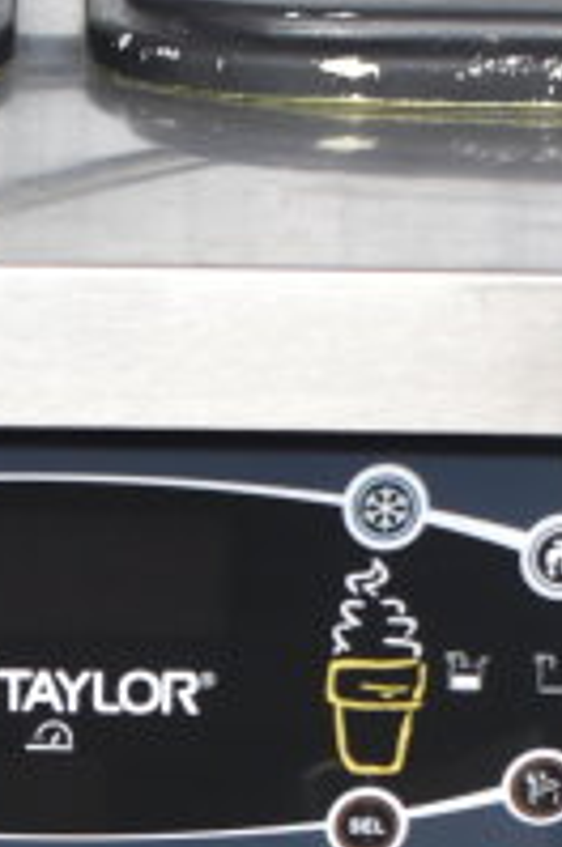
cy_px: 1364
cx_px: 9
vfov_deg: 12.7
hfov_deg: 8.9
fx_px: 3572
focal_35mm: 152
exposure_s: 1/40
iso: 800
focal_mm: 22
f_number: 3.8
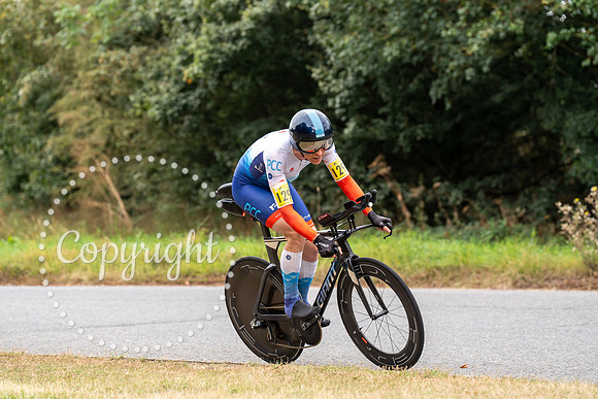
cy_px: 200
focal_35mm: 140
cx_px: 299
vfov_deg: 9.8
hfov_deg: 14.7
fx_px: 2326
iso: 640
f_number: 4
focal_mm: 140
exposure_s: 1/1000
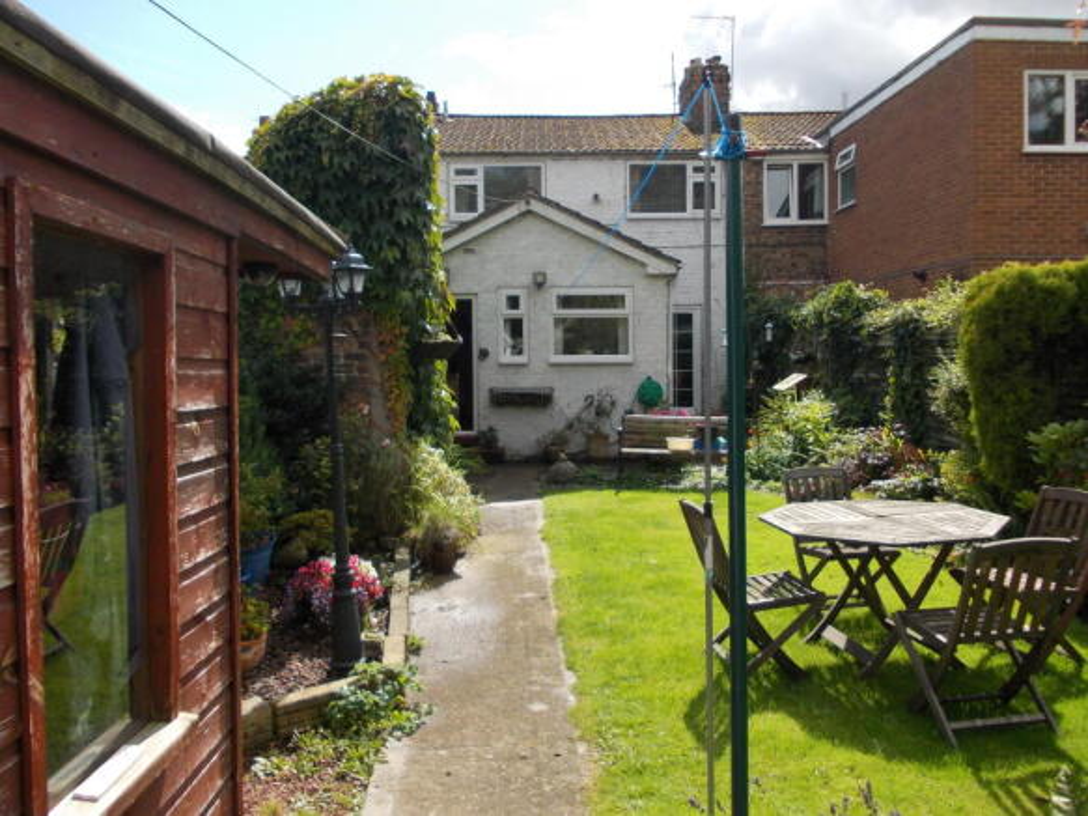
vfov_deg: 49.7
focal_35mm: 28
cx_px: 544
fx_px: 880
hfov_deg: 63.5
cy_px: 408
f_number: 5.4
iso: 80
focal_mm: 4
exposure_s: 1/200
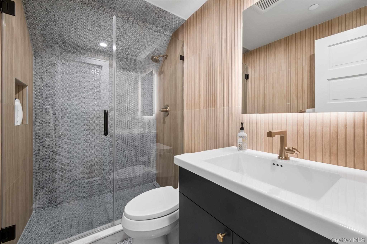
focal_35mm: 14
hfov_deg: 104.3
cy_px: 122
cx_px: 184
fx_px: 143
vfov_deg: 81.2
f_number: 11
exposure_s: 1/4
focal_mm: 9.4
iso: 320
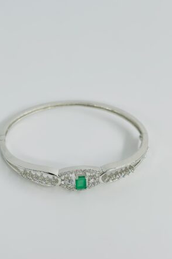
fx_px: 459
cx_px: 76
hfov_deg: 21.2
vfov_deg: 31.4
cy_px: 135
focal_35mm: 64
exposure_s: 1/1721
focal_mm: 6.86
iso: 80
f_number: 1.78
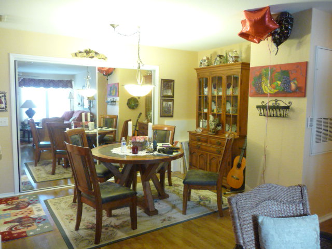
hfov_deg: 63.4
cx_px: 166
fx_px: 269
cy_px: 124
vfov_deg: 49.7
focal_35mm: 28
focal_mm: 4.7
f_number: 3.3
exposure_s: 1/8
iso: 400
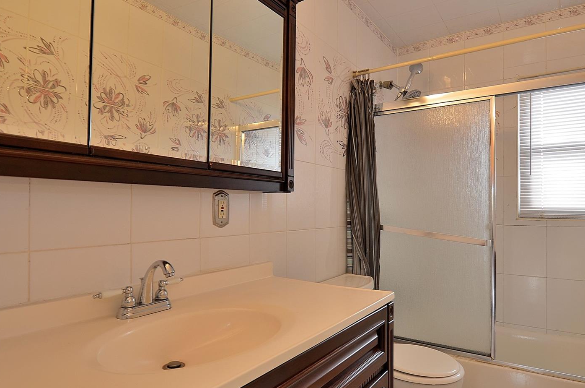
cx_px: 296
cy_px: 197
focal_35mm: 22
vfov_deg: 57.0
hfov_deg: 78.7
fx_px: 357
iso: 100
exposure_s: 1/6
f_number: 3.5
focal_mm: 10
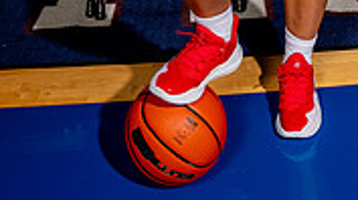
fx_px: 607
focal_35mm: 64
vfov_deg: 15.0
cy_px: -206
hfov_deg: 32.1
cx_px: 277
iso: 250
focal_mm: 24
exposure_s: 1/125
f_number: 7.1
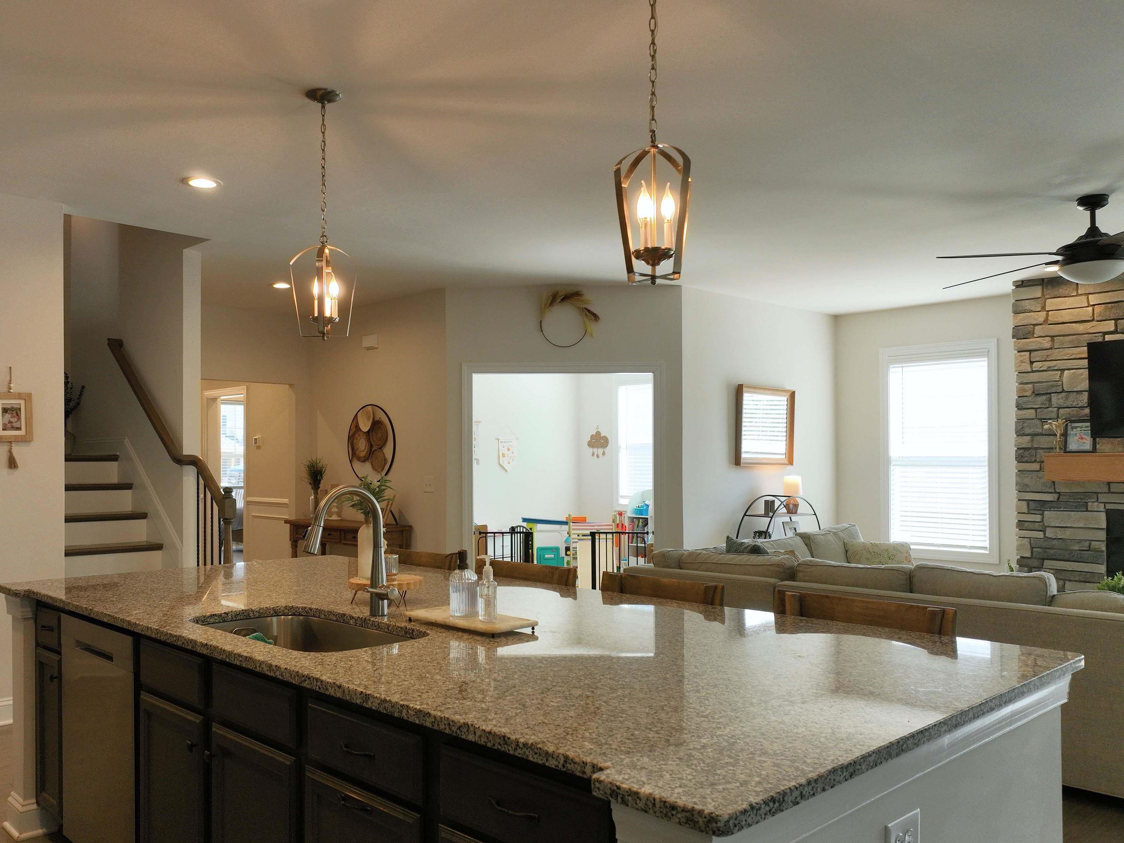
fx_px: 942
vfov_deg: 48.2
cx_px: 495
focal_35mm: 29
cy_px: 454
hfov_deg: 61.5
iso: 270
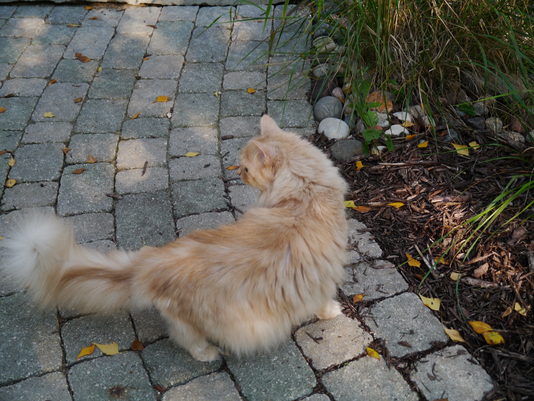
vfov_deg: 29.1
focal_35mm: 50
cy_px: 200
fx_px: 772
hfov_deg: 38.2
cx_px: 267
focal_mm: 25
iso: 160
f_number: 5
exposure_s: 1/100
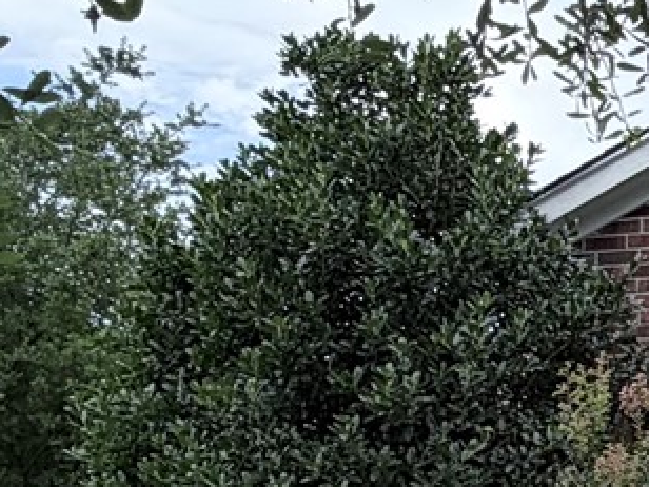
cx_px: 1075
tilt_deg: +0.4
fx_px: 1744
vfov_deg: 15.3
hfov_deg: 17.9
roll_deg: +0.1
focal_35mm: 93
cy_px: 595
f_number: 2.2
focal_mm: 2.22
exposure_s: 1/770
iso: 20
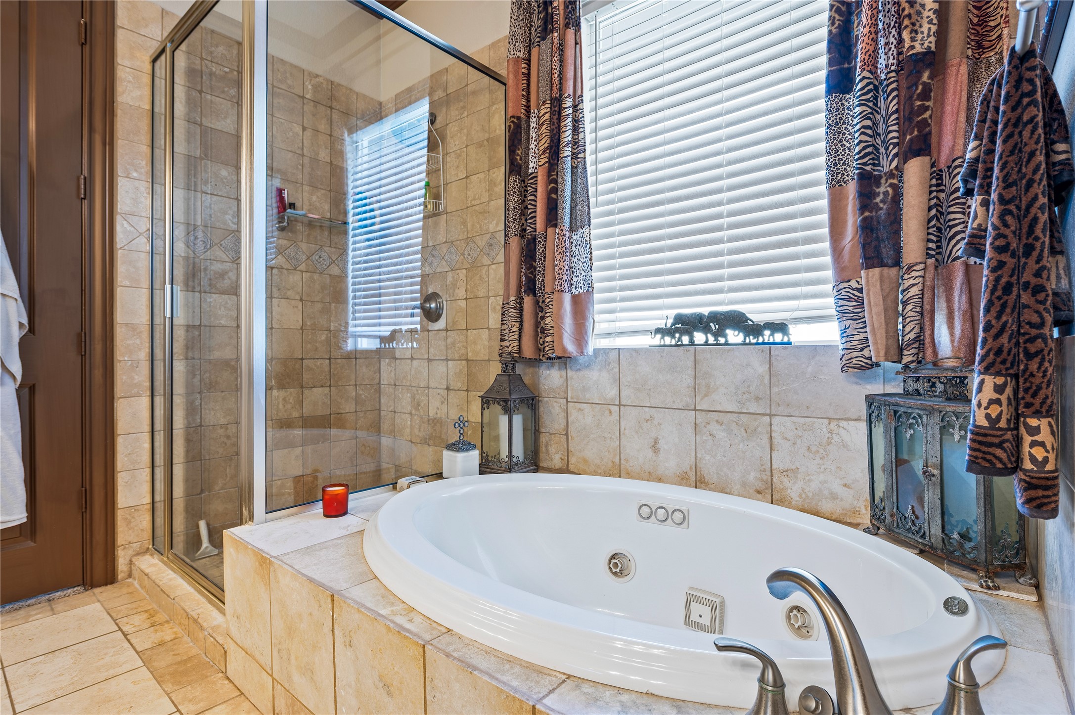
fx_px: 507
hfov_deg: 93.3
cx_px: 538
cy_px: 358
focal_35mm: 17
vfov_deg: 70.4
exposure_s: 1.3
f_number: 4.5
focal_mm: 17
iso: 100
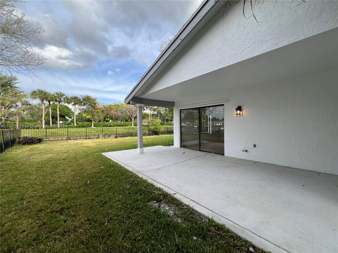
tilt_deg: -0.9
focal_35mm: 13
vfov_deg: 89.9
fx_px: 127
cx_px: 169
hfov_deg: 106.2
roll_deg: +1.6
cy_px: 126
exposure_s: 1/368
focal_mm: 1.57
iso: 32
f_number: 1.8
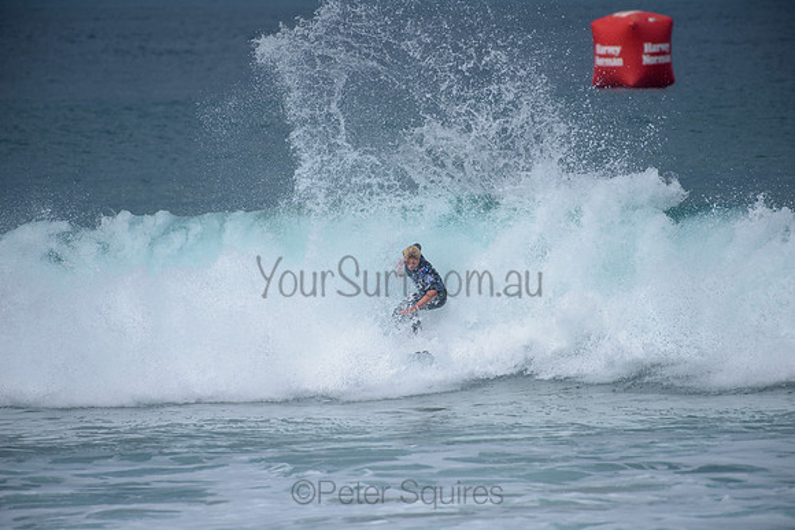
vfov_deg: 2.8
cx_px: 398
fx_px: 11044
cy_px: 265
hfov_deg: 4.1
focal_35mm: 500
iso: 220
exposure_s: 1/2000
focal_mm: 500
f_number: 5.6
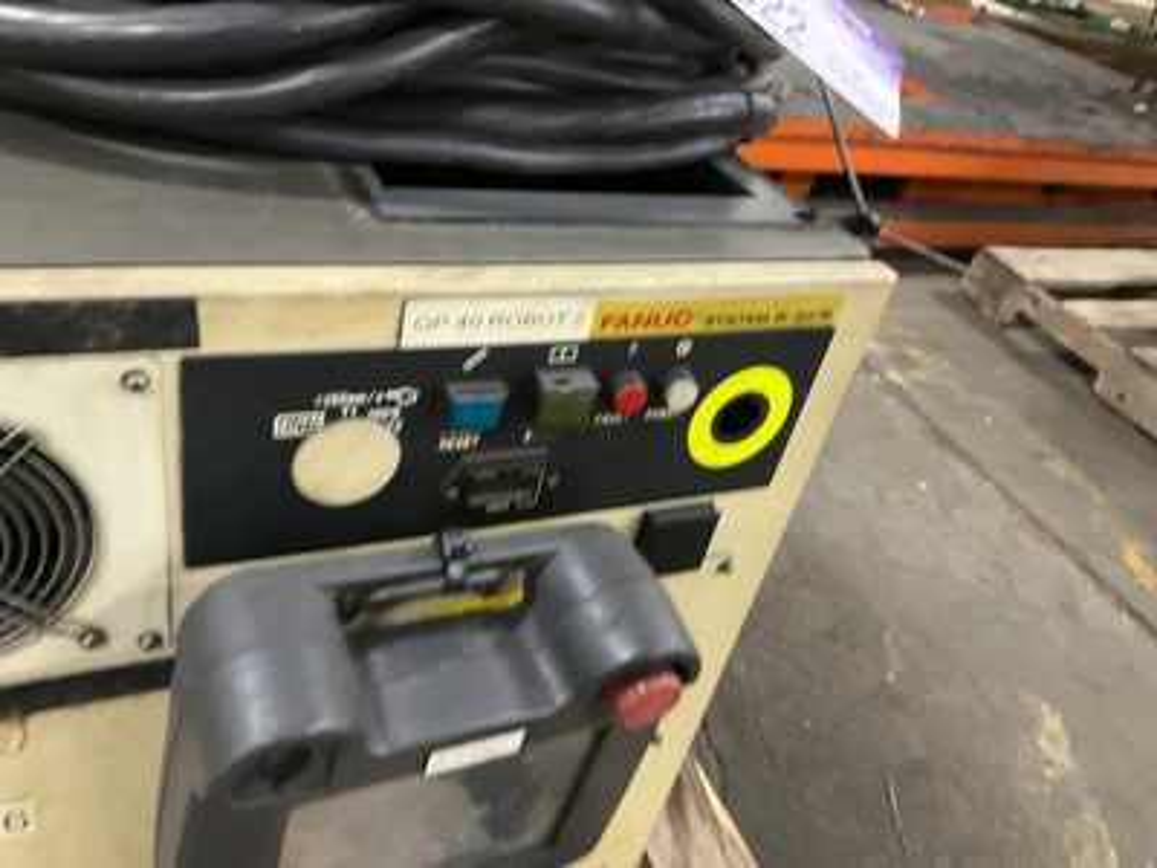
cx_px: 578
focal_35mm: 29
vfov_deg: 48.2
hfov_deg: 61.7
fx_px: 969
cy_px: 434
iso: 250
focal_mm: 3
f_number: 1.8
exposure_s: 1/30
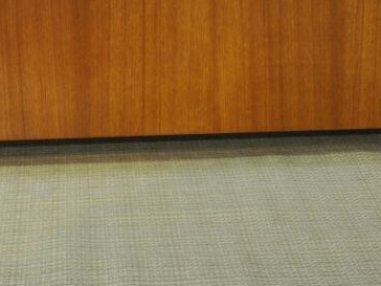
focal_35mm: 73
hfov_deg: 26.6
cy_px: 155
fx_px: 803
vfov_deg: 20.2
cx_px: 157
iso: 800
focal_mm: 18
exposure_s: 2
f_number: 22
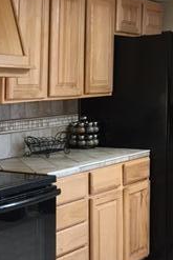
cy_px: 168
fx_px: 561
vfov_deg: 25.9
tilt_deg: -7.6
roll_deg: +3.0
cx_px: -28
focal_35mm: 78
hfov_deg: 16.8
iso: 125
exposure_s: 1/30
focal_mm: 4.15
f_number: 2.2
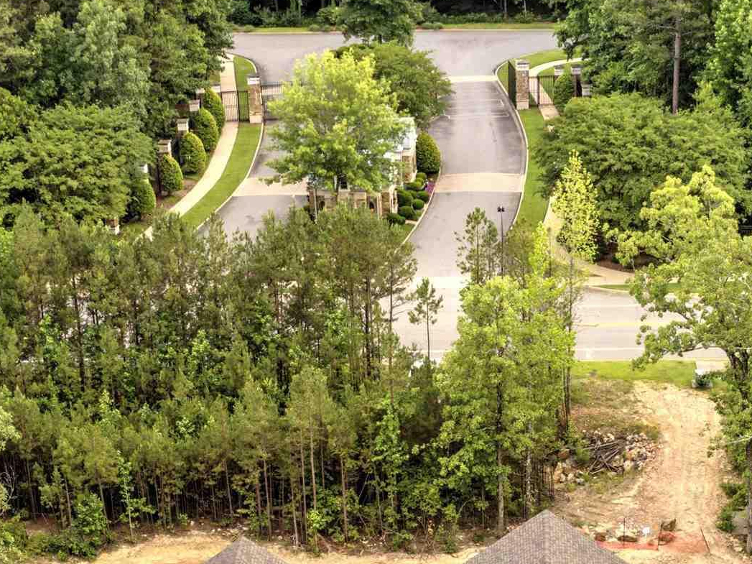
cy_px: 575
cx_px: 474
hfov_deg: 24.6
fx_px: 1716
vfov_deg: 18.2
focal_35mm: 79
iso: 100
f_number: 5.6
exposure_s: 1/80
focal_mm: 10.3
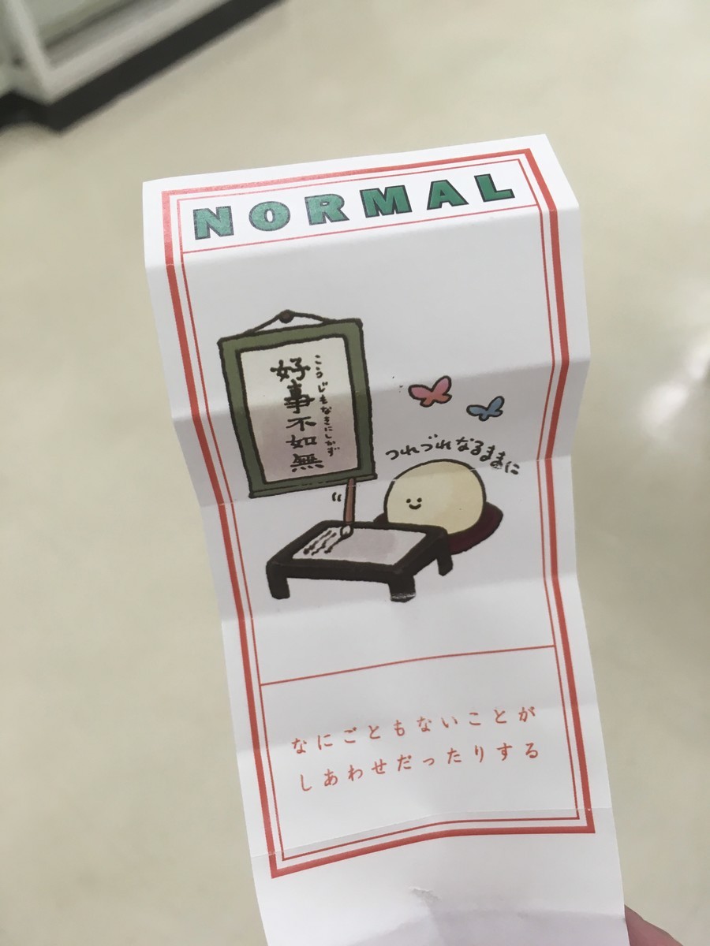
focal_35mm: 29
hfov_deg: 48.2
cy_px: 473
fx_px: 793
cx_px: 355
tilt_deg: -51.5
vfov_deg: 61.7
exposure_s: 1/30
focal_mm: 4.15
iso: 25
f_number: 2.2
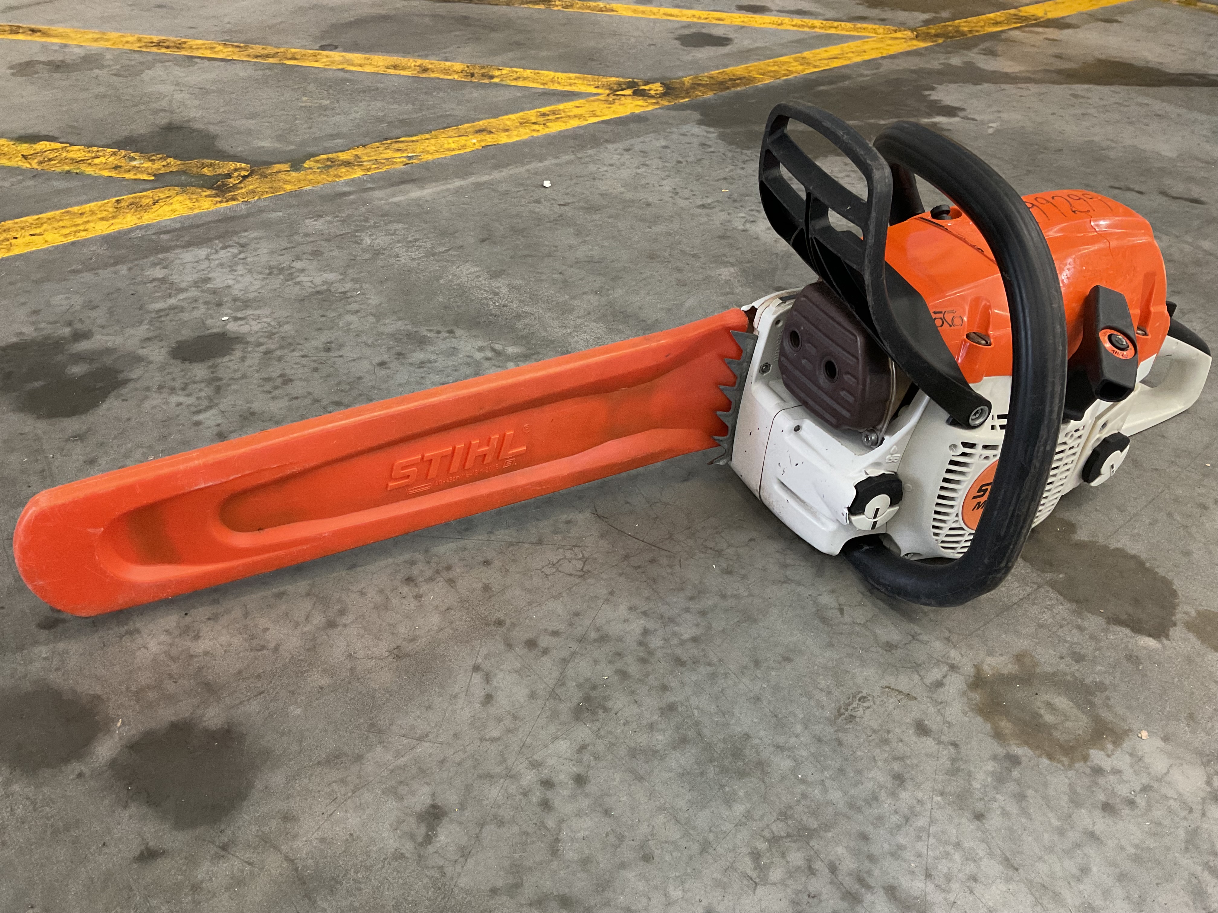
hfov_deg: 61.7
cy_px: 456
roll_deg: -4.4
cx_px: 609
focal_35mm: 29
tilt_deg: -36.9
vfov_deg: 48.2
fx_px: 1020
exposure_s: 1/50
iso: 160
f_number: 1.8
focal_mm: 3
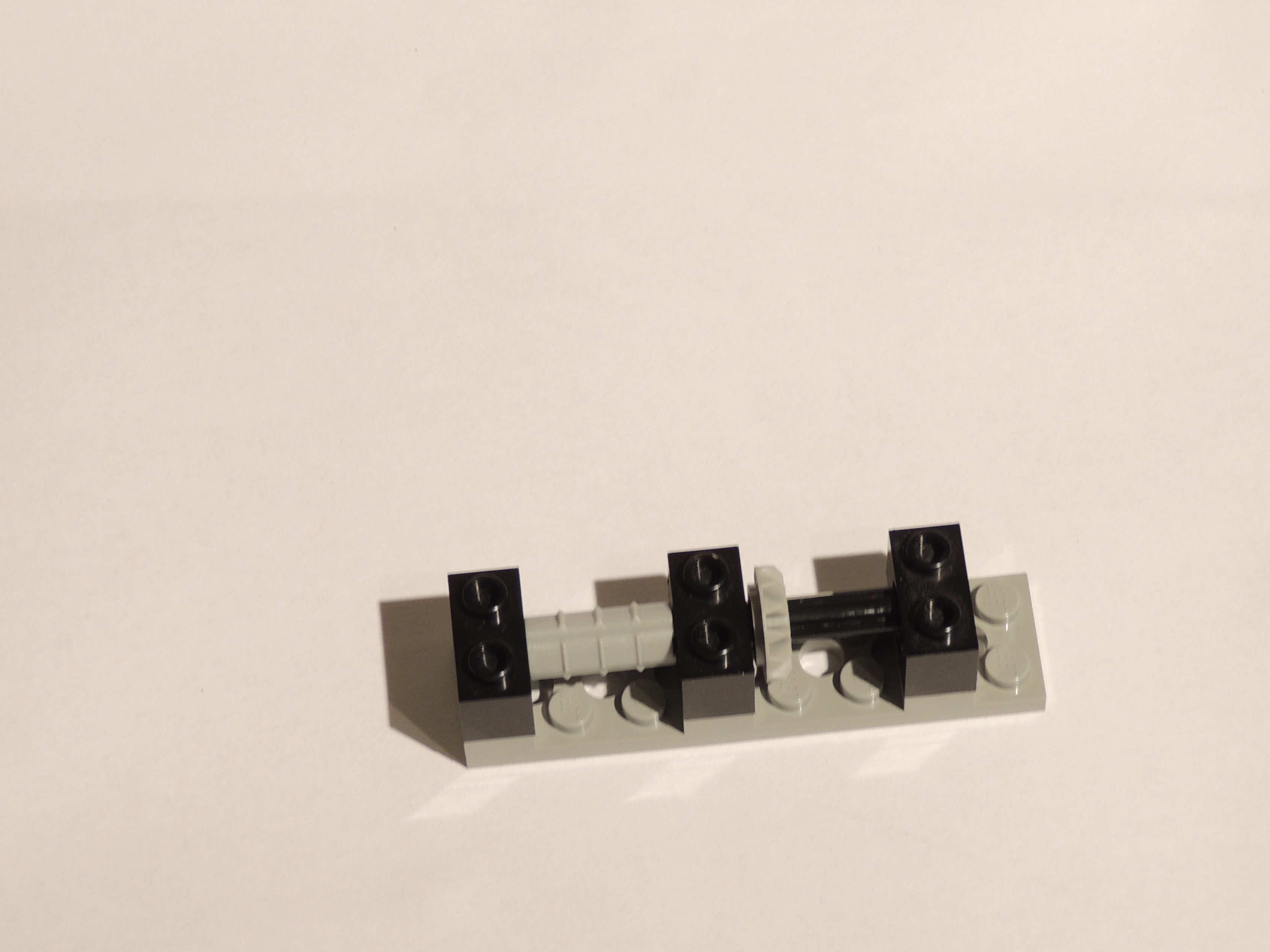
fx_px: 5026
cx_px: 639
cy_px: 576
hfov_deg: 14.4
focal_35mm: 137
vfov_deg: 10.8
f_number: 4.1
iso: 100
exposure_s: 1/2.5
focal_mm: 17.8
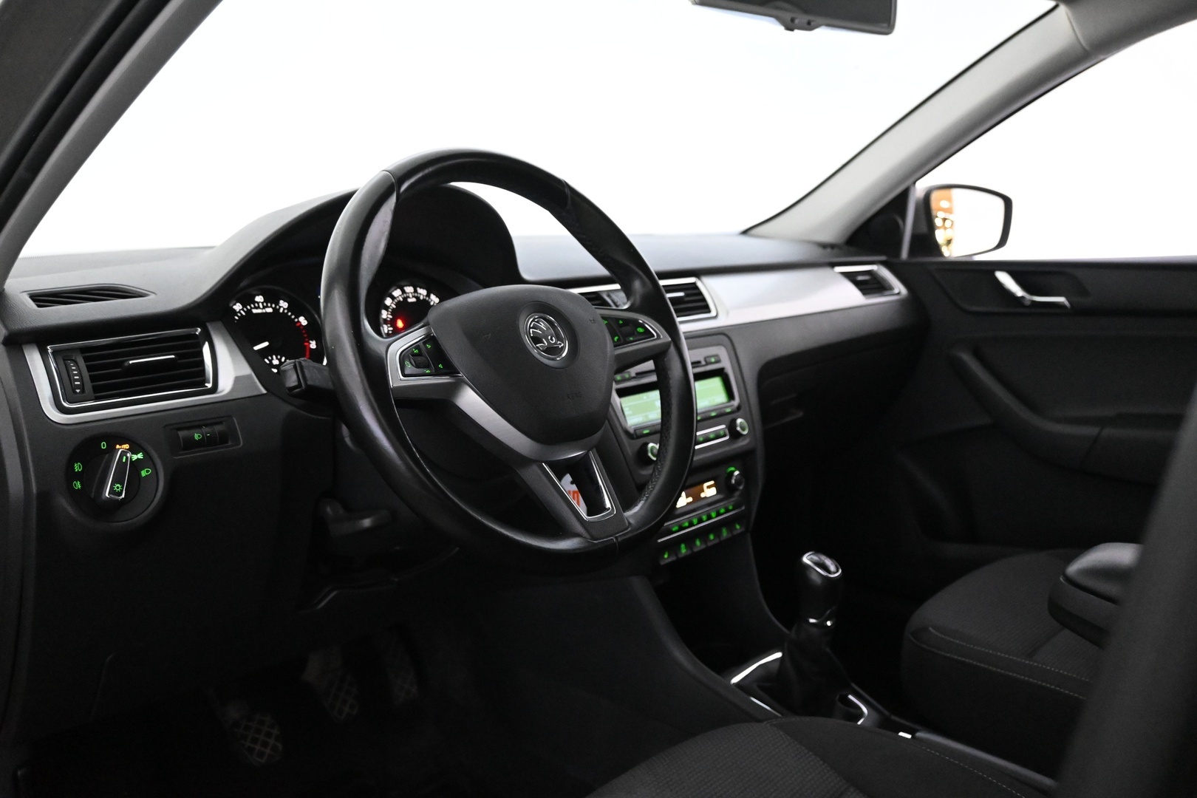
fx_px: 1022
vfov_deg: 42.6
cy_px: 399
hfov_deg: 60.7
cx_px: 598
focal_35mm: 31
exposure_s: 1/60
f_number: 3.8
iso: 6400
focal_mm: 20.5
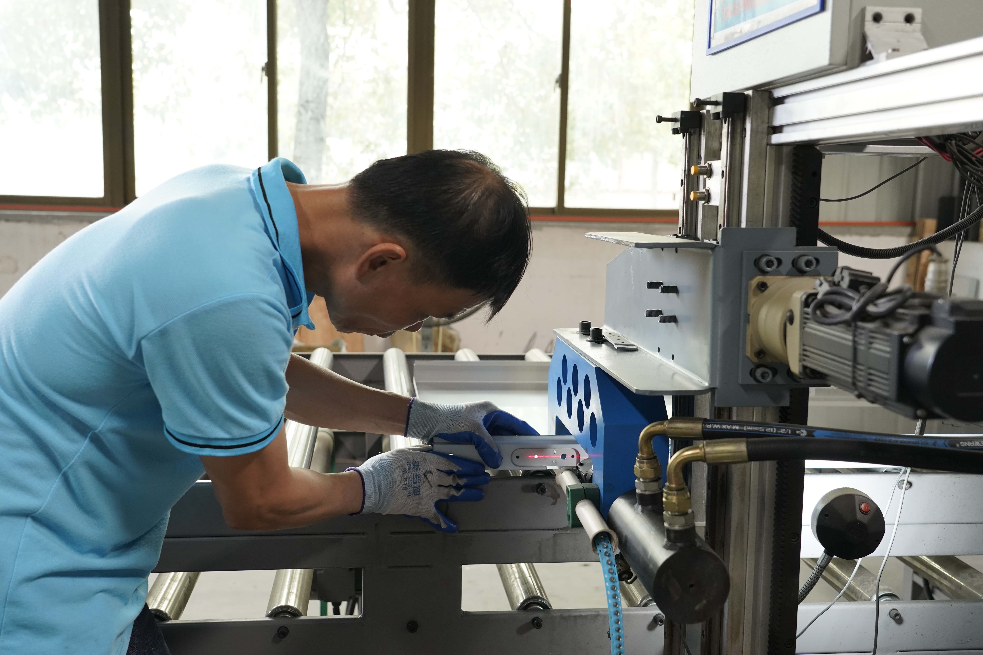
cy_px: 328
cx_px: 492
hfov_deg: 53.1
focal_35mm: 36
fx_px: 983
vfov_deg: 36.9
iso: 2500
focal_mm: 36
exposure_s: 1/100
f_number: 5.6
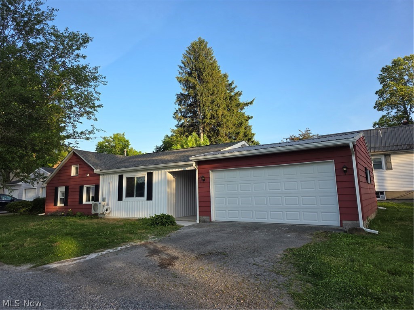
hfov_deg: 73.9
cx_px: 207
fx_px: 275
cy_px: 155
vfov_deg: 58.9
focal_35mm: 23
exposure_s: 1/359
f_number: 1.7
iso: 32
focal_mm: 6.3
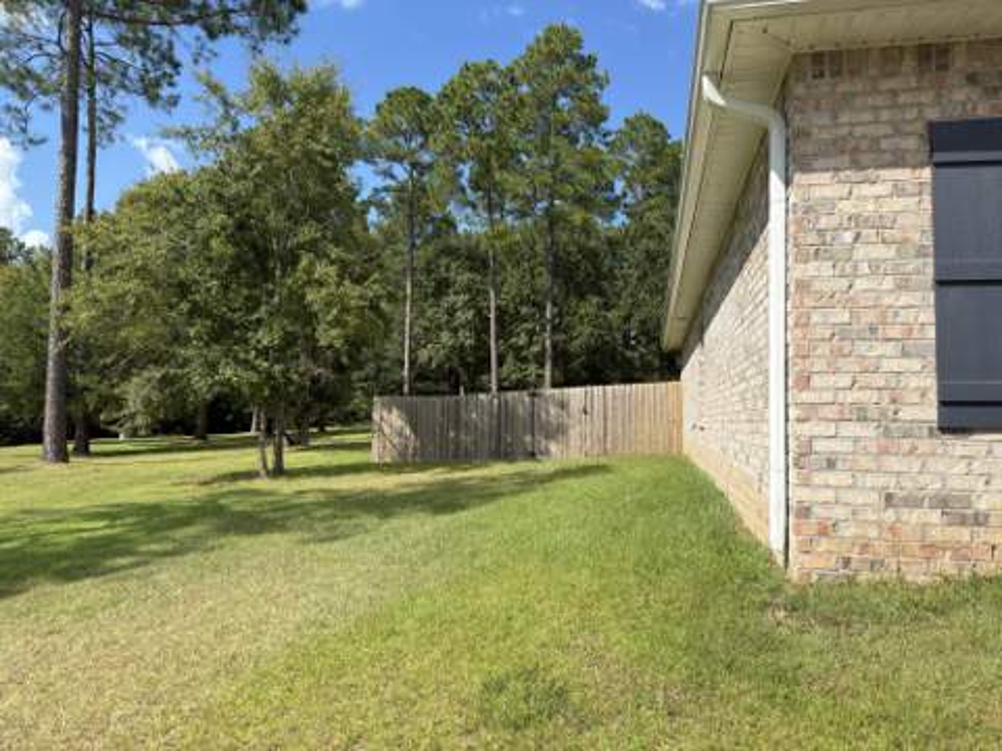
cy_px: 376
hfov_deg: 71.6
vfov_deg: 56.8
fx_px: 695
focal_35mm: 24
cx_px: 501
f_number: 1.78
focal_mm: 6.76
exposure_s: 1/3717
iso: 64
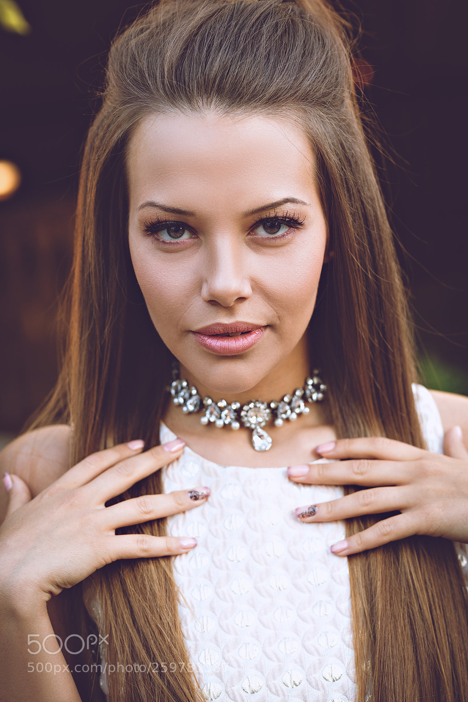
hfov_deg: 16.1
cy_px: 351
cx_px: 234
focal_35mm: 85
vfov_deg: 23.9
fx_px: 1656
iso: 200
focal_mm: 85
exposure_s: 1/125
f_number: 3.2
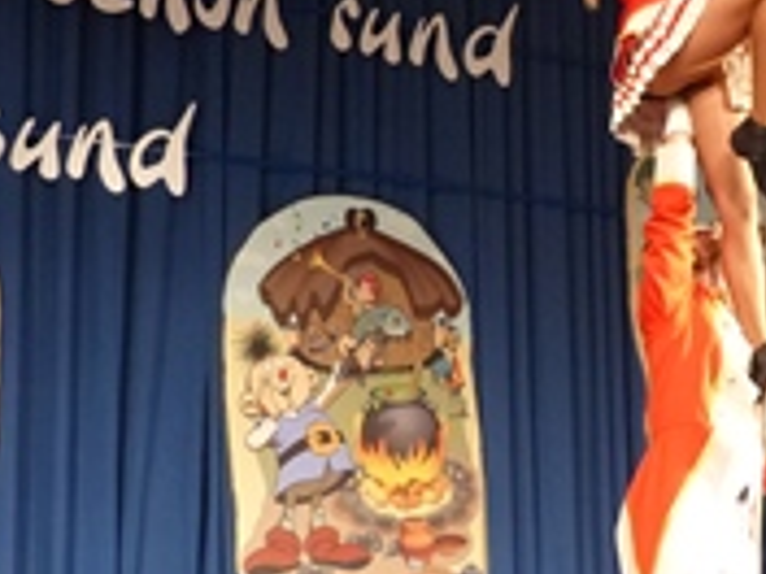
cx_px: 627
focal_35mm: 127
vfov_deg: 11.7
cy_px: 265
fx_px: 2810
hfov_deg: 15.4
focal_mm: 10.1
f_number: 2.8
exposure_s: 1/80
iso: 800
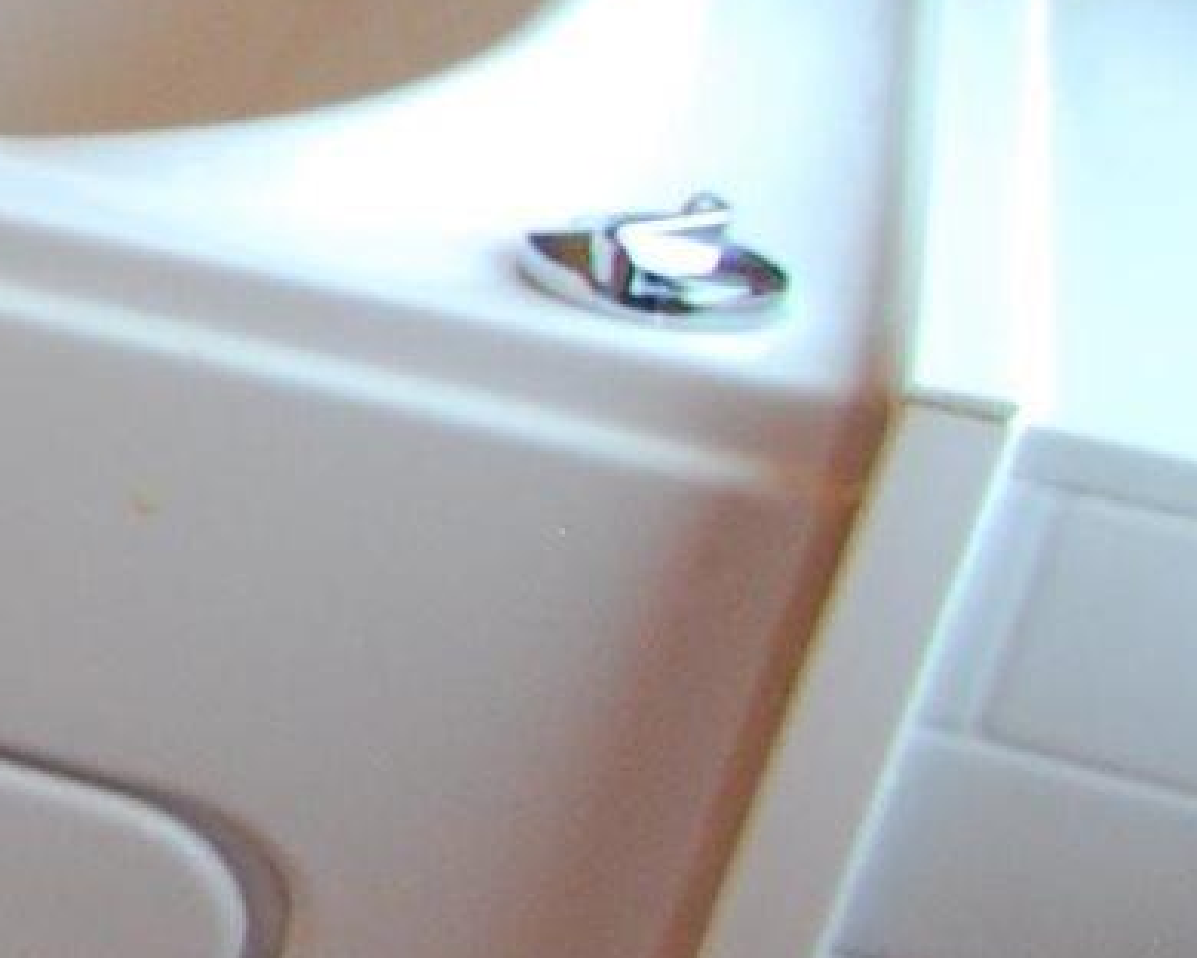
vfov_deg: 13.7
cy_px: -28
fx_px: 3932
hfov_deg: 9.7
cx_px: -2946
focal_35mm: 111
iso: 400
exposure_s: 1/15
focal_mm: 10
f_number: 3.5
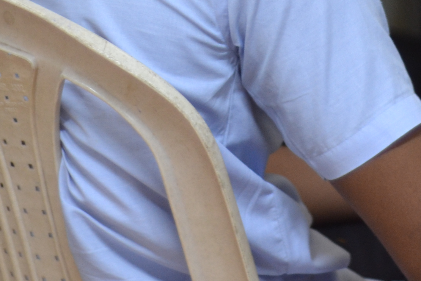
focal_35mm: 244
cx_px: 280
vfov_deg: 5.6
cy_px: -163
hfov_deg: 8.4
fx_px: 2853
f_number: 1.8
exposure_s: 1/60
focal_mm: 50
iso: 400
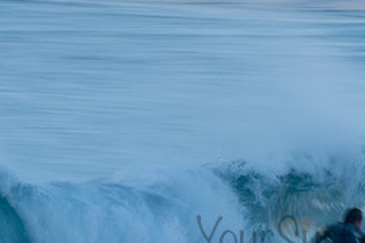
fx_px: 16394
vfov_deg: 0.8
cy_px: 225
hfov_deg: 1.3
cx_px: 337
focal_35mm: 1618
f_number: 20
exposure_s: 1/20
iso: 100
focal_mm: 500
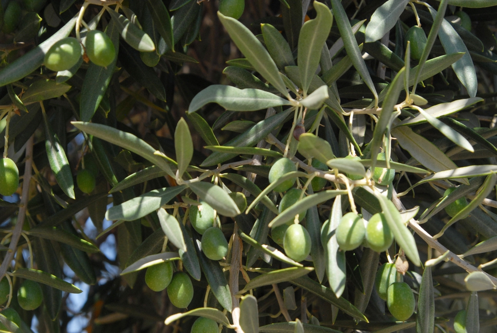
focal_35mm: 98
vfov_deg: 14.1
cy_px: 166
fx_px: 1347
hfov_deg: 20.9
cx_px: 248
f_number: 8
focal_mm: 65
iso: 400
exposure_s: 1/250
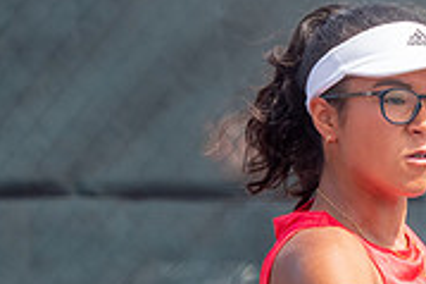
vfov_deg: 1.7
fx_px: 9635
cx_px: 364
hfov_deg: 2.5
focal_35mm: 815
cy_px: 385
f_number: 3.2
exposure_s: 1/1600
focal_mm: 115
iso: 200
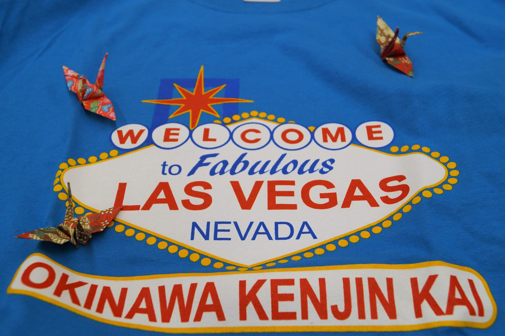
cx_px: 252
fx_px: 589
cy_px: 168
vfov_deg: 31.9
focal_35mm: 42
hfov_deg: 46.4
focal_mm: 28
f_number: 6.3
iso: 400
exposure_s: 1/125
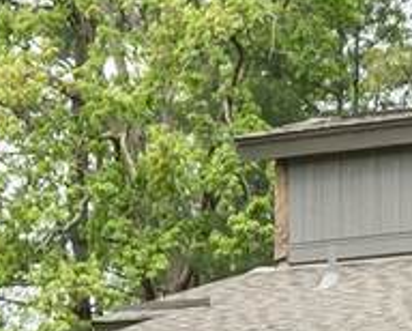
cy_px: 379
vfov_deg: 10.0
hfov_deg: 11.5
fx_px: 1869
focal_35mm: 153
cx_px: 794
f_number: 7.1
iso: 250
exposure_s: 1/160
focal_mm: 24.5
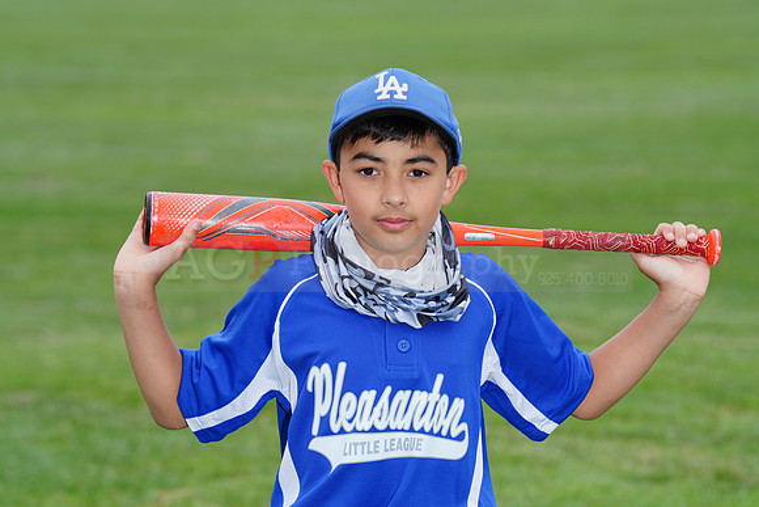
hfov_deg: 10.3
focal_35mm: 200
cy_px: 254
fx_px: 4217
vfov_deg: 6.9
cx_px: 380
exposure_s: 1/200
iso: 200
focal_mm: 200
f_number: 8
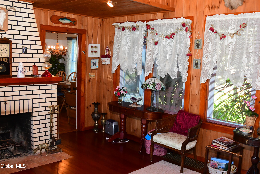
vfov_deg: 36.9
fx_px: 260
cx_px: 130
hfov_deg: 53.1
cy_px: 87
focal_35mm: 36
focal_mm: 18
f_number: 4.5
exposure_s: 1/160
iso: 2000
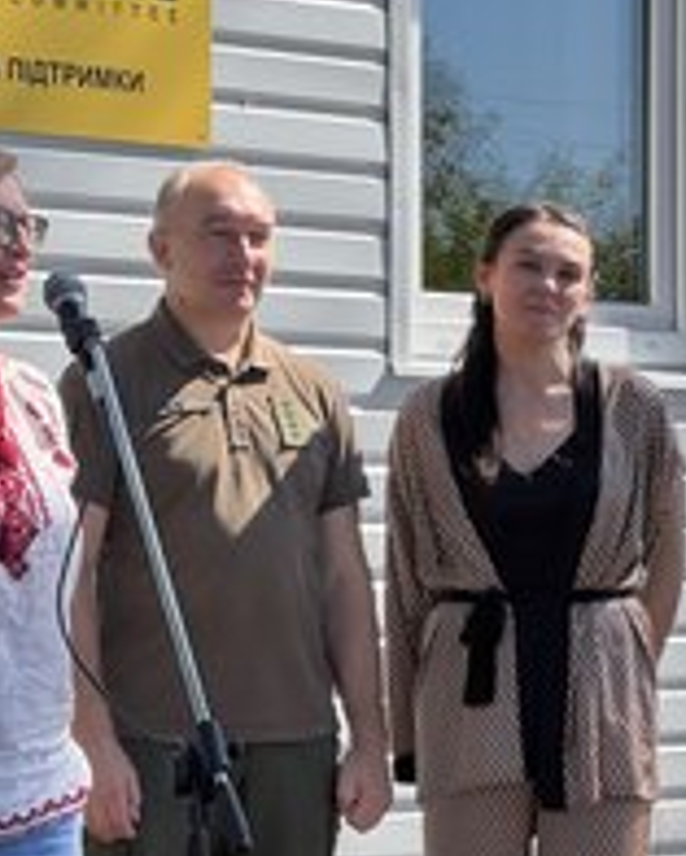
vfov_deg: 12.6
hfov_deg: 10.1
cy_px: 406
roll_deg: -0.1
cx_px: 122
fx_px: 3880
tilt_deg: +3.0
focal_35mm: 153
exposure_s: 1/508
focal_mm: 9
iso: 25
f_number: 2.8
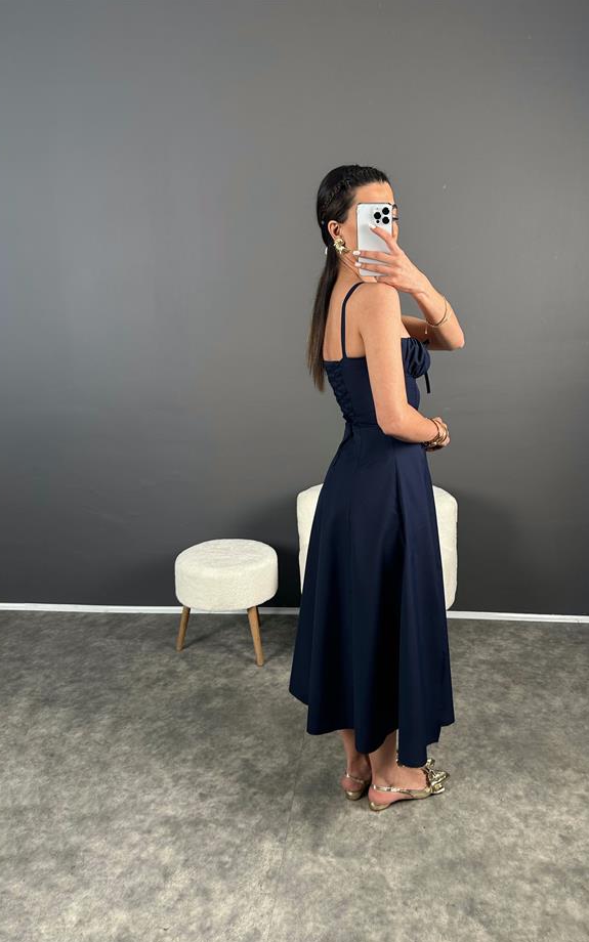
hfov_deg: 47.3
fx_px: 668
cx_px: 353
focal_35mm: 26
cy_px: 479
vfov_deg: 70.4
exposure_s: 1/100
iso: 100
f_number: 1.78
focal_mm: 6.86
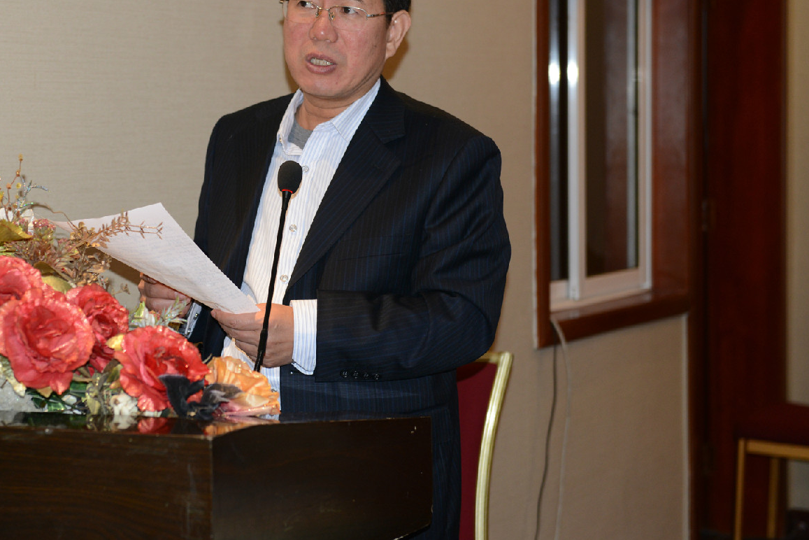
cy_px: 211
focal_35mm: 83
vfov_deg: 16.4
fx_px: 1866
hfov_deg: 24.3
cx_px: 256
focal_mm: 60
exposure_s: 1/200
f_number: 3.5
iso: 800
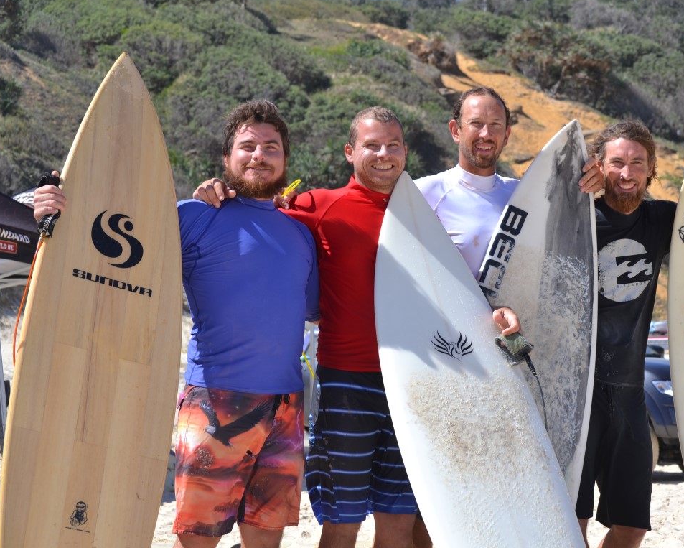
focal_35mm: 94
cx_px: 406
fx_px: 1895
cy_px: 273
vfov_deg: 16.4
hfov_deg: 20.4
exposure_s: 1/250
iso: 100
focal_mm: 55
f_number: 8
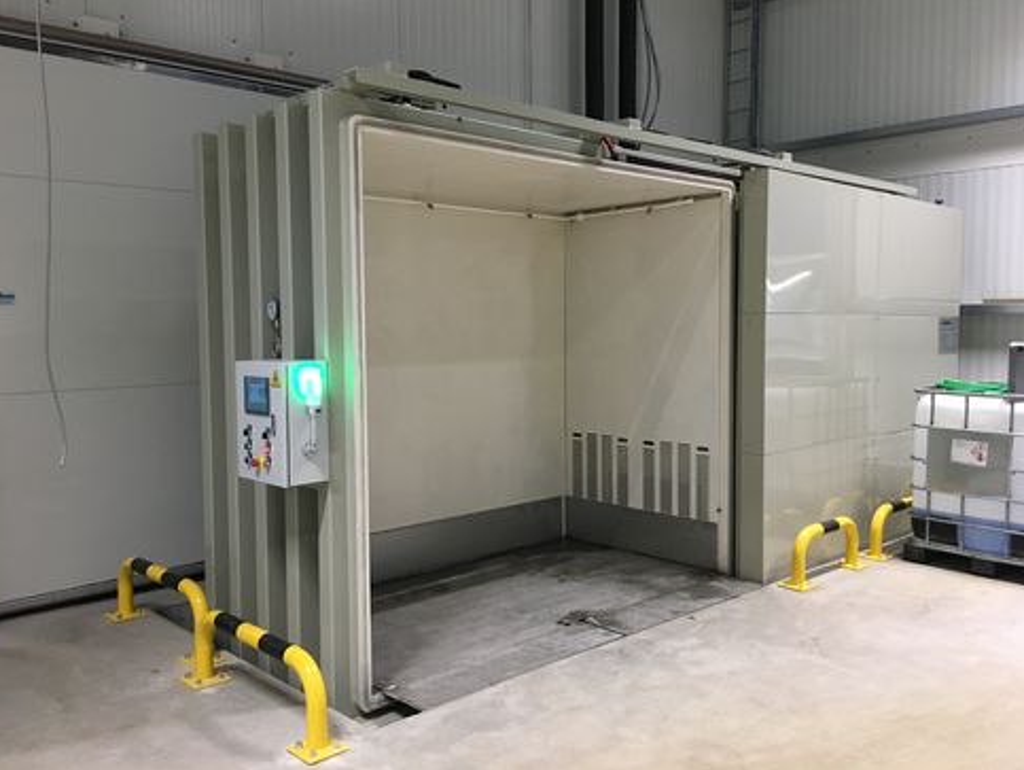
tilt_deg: -3.9
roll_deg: -0.1
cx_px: 511
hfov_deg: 59.9
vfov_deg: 46.8
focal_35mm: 30
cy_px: 379
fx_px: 888
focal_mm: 4.15
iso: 160
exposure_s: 1/33
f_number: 2.2
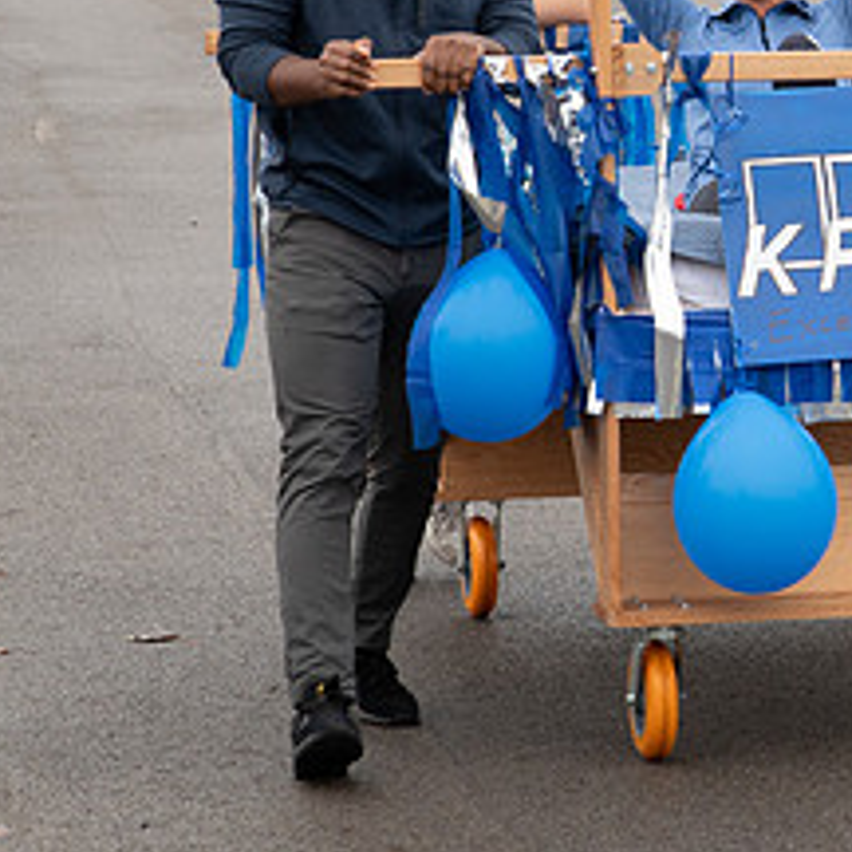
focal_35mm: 210
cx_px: 963
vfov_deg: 8.3
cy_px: 146
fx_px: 5848
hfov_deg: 8.3
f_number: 10
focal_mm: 70
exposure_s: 1/200
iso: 640
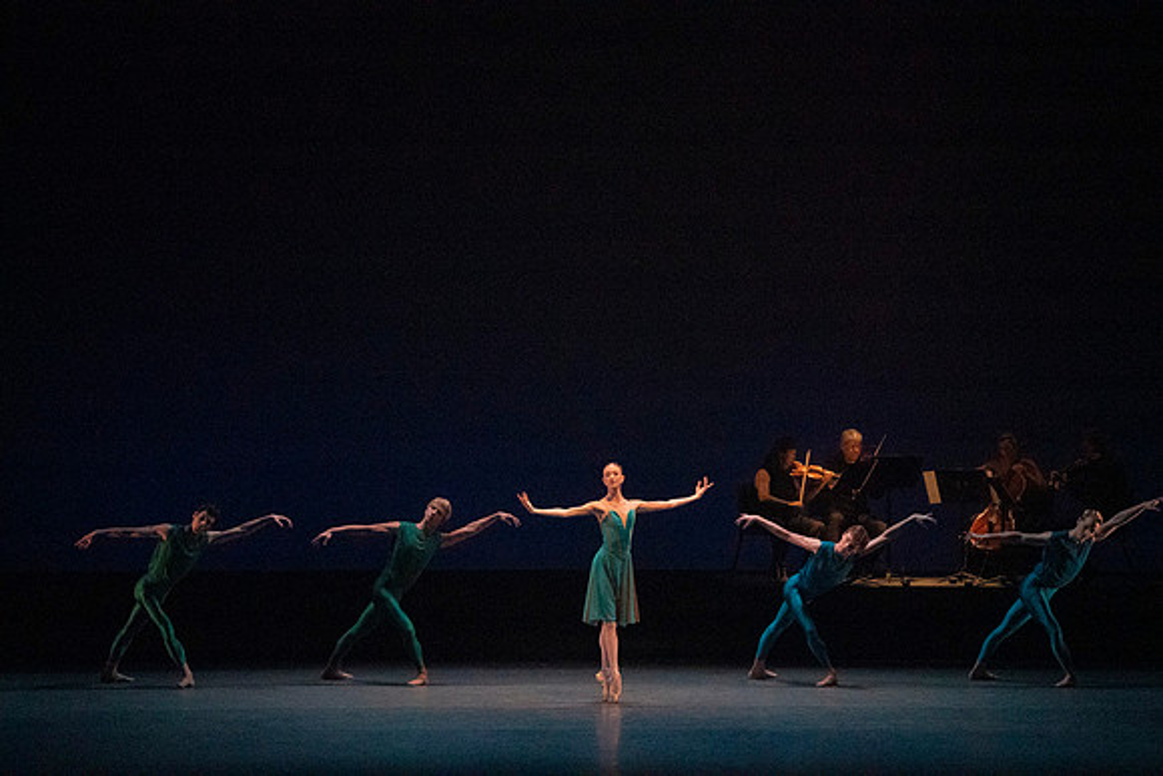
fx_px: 5299
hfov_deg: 12.5
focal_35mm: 164
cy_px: 388
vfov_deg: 8.4
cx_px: 582
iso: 25600
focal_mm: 164
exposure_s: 1/400
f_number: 8
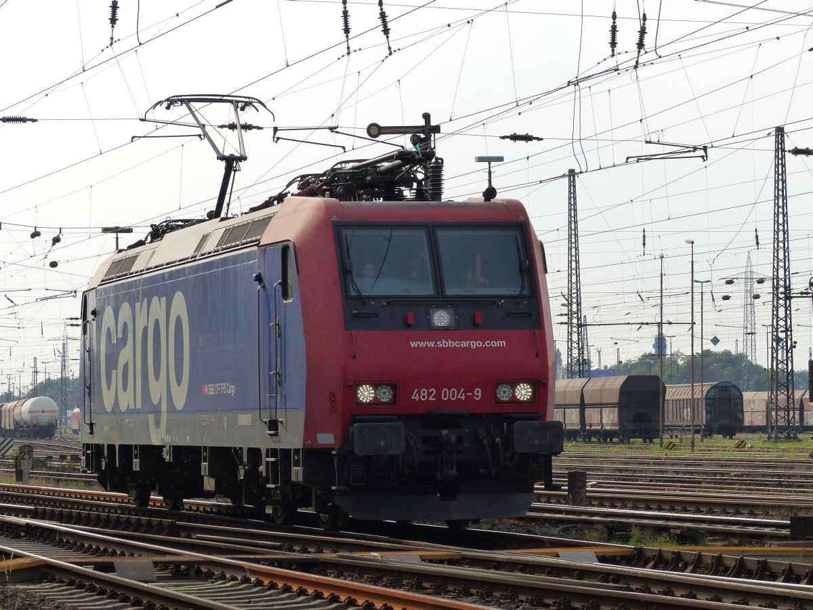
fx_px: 3523
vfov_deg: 9.9
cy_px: 305
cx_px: 406
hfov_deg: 13.2
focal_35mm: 150
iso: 160
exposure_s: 1/1000
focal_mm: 27
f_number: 4
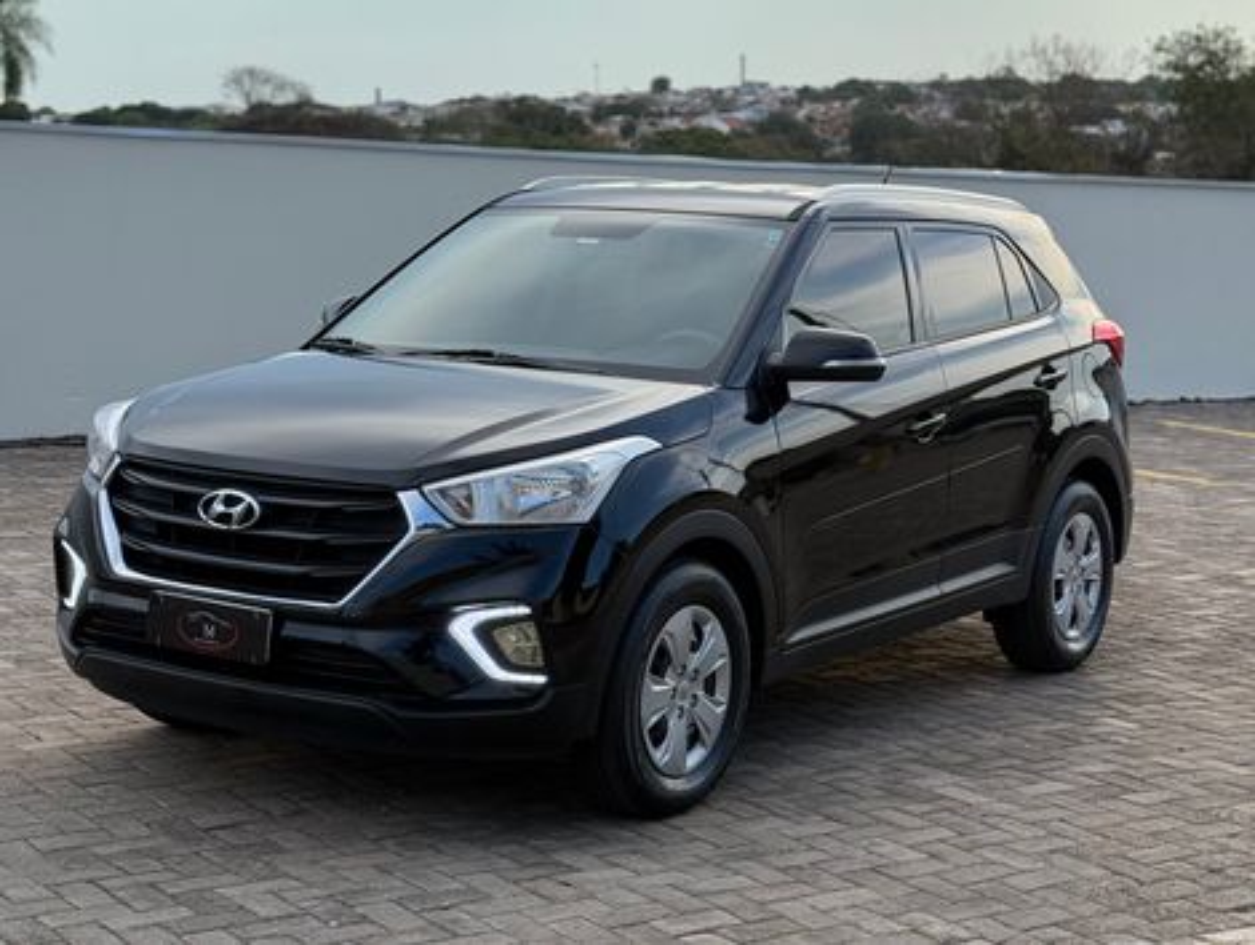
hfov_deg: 39.6
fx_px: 1743
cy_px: 472
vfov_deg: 30.3
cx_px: 628
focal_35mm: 48
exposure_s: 1/962
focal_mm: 6.76
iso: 80
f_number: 1.78
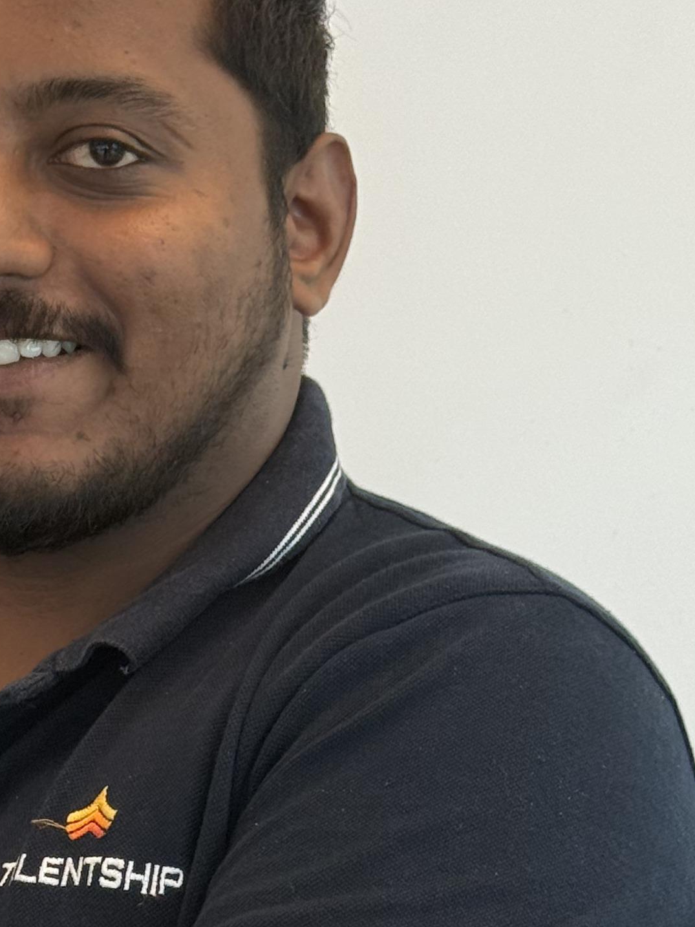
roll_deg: +0.2
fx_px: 3615
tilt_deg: -4.9
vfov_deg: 14.5
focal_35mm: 135
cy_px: 711
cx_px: 27
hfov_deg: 10.9
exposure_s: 1/100
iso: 64
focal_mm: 6.76
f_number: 1.78
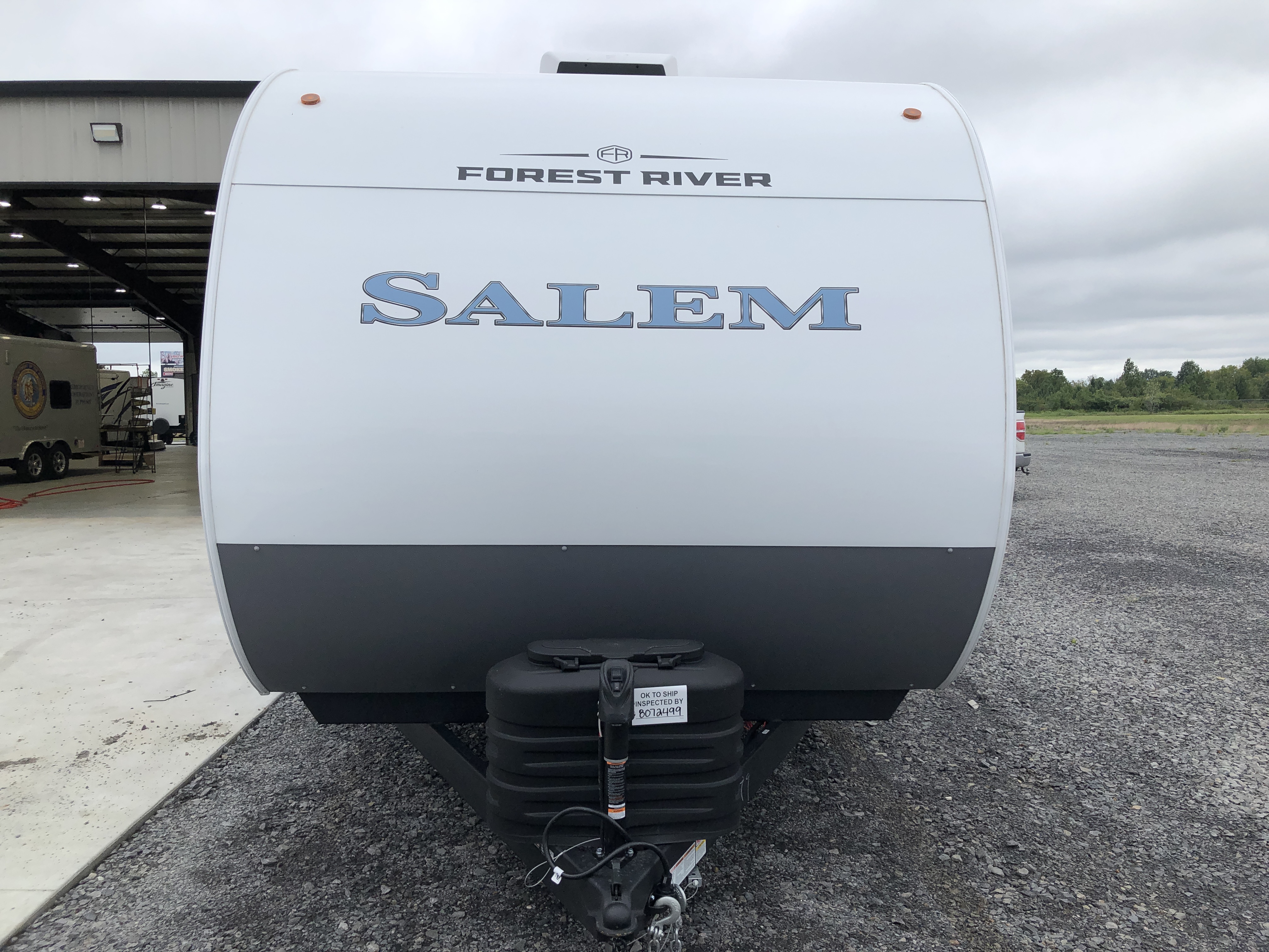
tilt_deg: -4.7
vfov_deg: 49.7
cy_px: 476
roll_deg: +1.7
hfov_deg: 63.4
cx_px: 634
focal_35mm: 28
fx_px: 1026
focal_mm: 3.99
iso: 20
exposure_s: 1/727
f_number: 1.8
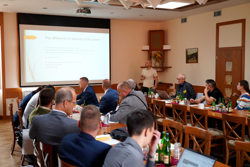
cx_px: 125
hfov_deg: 46.4
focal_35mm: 42
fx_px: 292
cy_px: 84
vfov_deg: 31.9
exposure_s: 1/160
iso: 4000
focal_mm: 42
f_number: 2.8
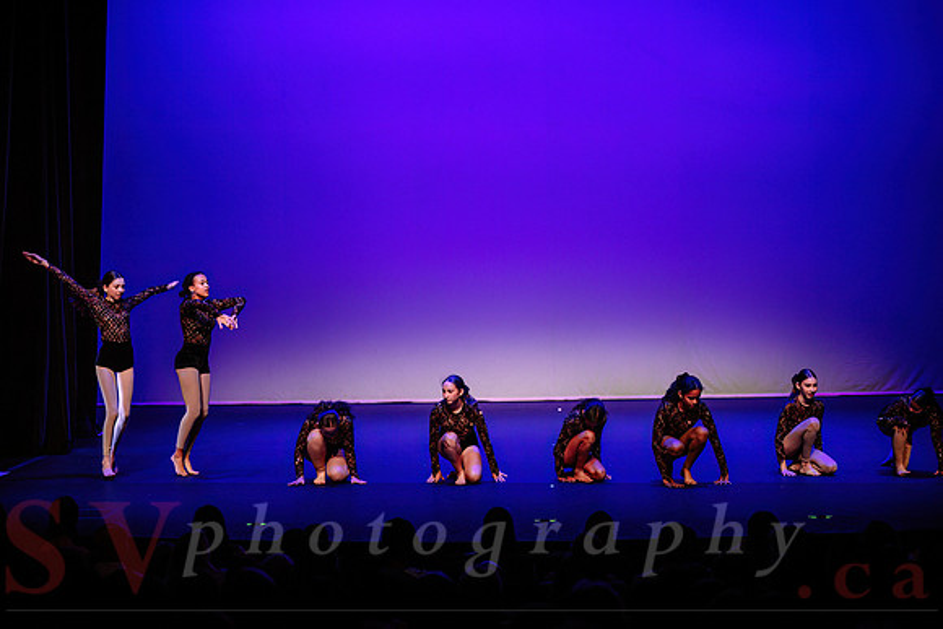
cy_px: 314
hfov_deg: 26.0
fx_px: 2044
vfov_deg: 17.5
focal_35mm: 78
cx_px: 472
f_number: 2.8
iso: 1600
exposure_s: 1/400
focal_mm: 78
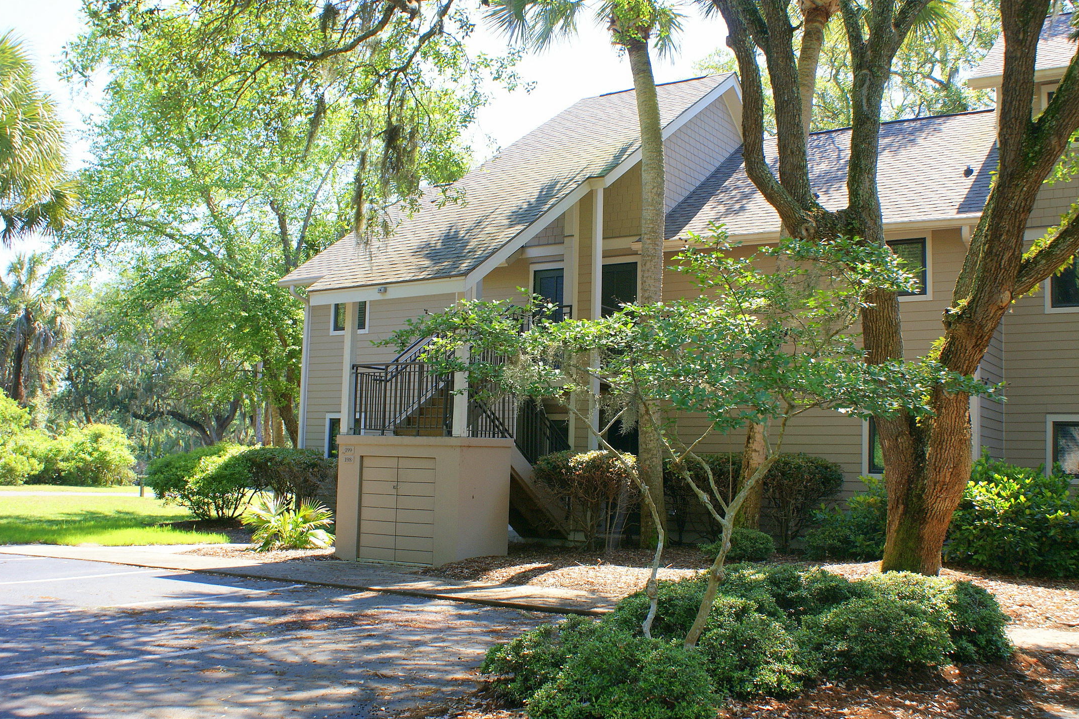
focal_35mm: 35
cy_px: 353
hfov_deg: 54.4
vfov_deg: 37.9
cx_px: 558
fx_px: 1049
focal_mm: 22
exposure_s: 1/60
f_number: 7.1
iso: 100
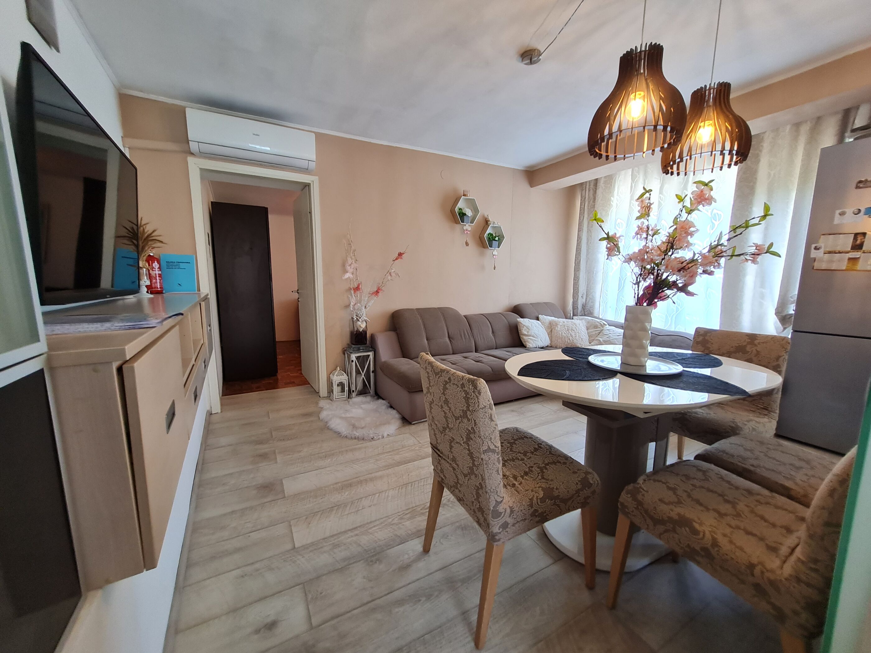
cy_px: 326
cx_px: 436
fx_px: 327
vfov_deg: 89.9
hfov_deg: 106.2
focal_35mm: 13
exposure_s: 1/50
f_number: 2.2
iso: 80
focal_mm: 1.74
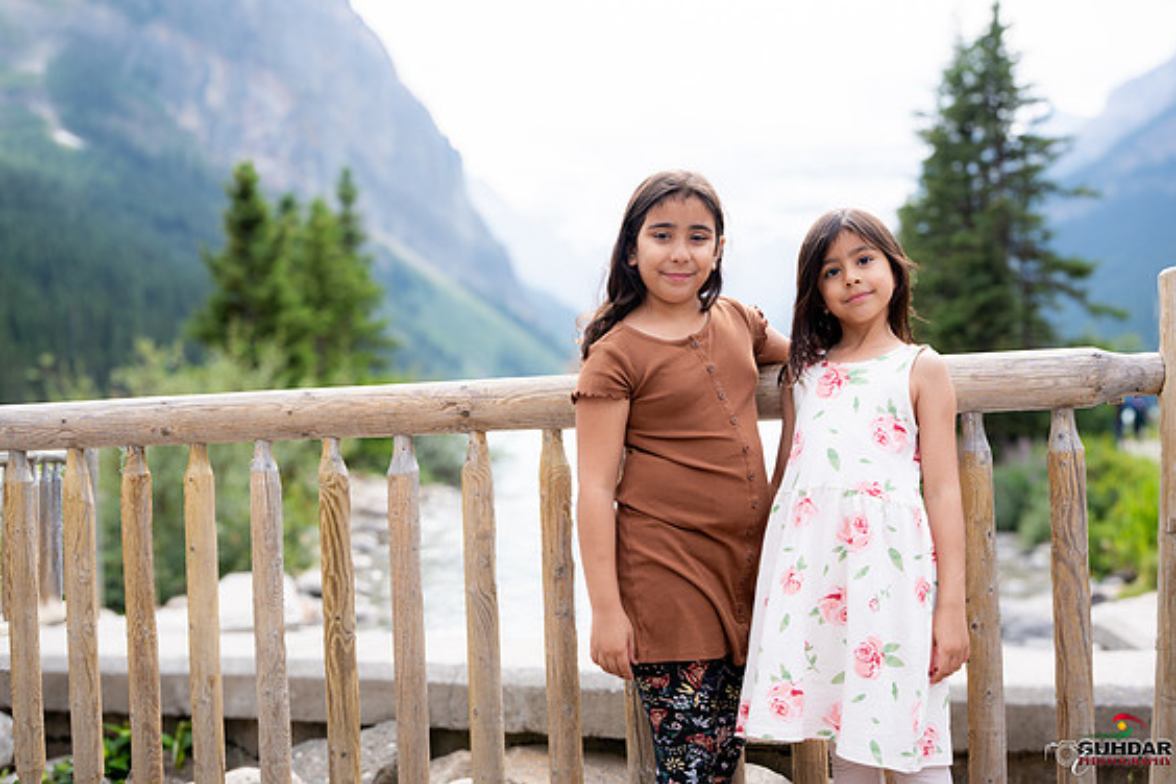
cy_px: 383
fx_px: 1176
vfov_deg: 36.9
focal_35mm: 36
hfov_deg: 53.1
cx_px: 584
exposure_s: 1/125
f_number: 9
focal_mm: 35
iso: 200
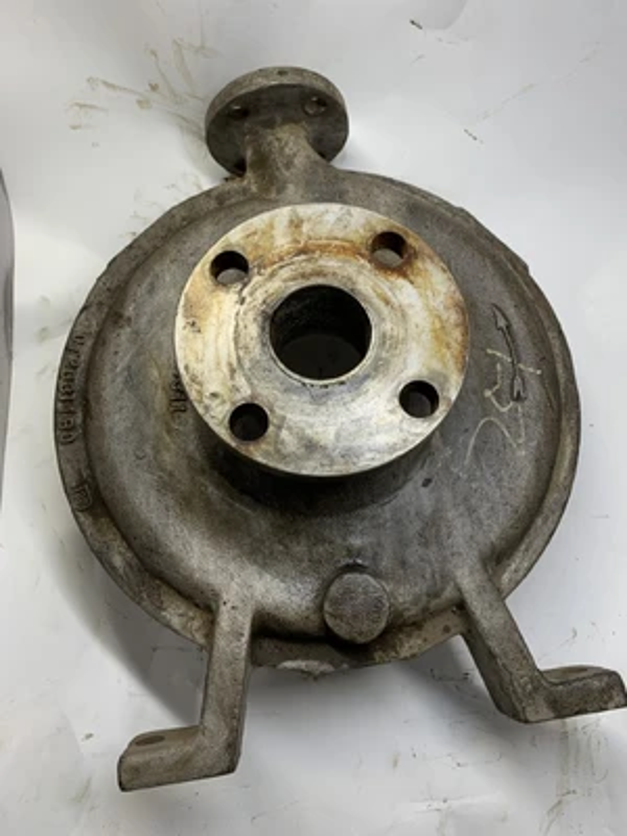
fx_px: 628
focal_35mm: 26
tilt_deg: -72.2
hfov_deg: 53.1
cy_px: 418
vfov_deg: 67.3
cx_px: 314
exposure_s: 1/122
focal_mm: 4.25
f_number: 1.8
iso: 25
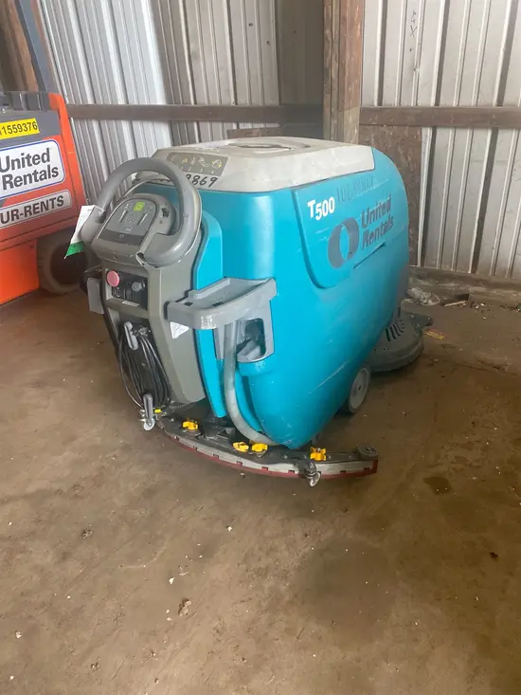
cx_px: 260
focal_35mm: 26
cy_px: 348
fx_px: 522
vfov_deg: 67.3
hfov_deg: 53.1
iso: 200
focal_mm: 4.25
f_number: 1.8
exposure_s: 1/60
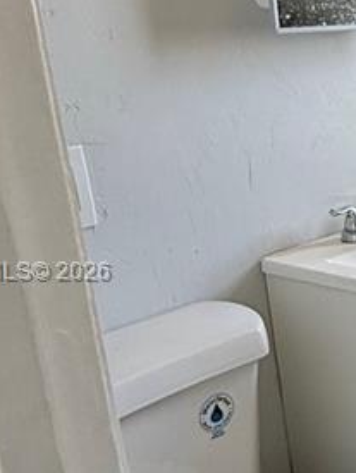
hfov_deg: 20.0
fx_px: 835
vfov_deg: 31.6
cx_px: 566
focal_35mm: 61
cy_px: 273
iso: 160
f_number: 2.2
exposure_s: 1/99
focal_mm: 2.22
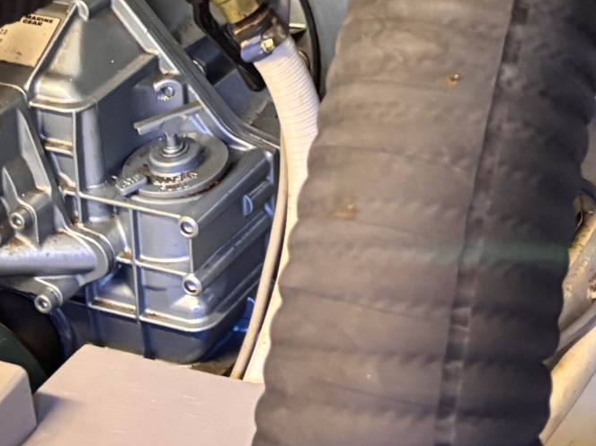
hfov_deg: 19.6
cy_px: -297
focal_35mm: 98
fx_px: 1687
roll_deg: +1.4
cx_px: 569
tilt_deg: -14.5
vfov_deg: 13.8
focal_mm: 5.96
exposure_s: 1/25
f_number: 1.6
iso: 640
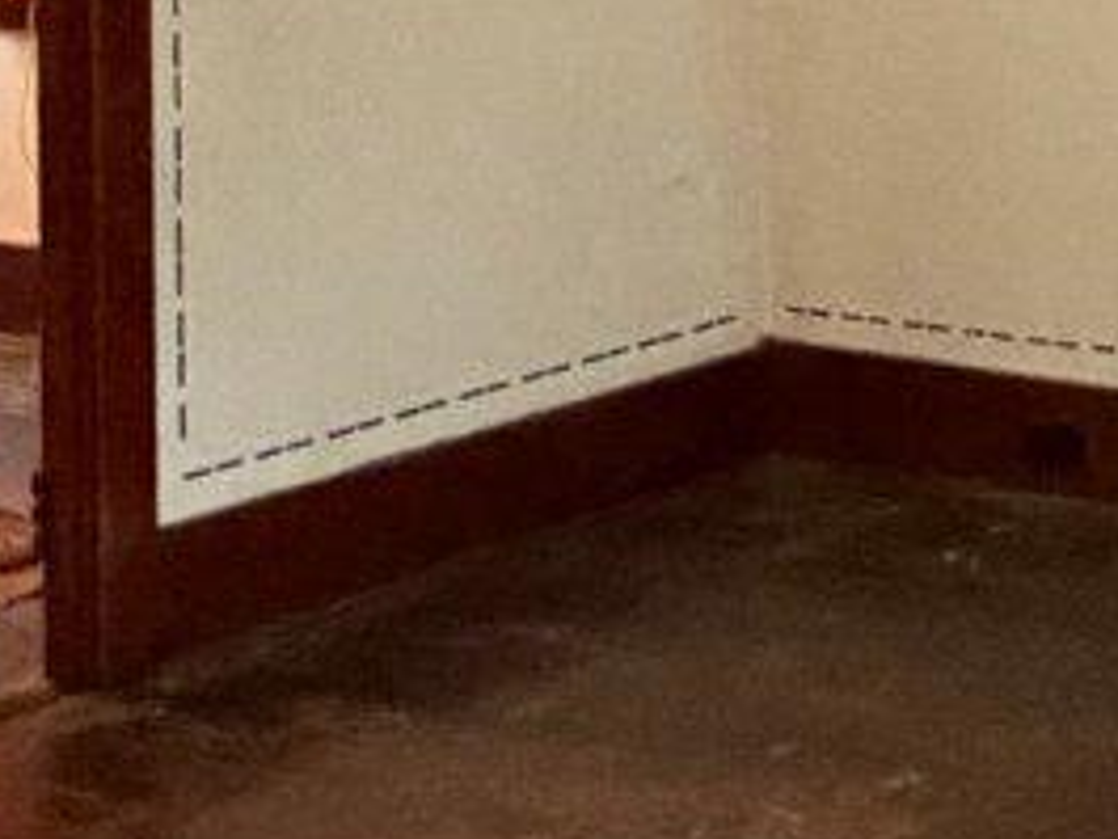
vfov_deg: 12.8
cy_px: -519
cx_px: 1337
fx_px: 3490
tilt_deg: +1.9
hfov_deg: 17.4
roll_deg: +0.6
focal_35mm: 108
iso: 1000
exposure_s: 1/40
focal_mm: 2.22
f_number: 2.2
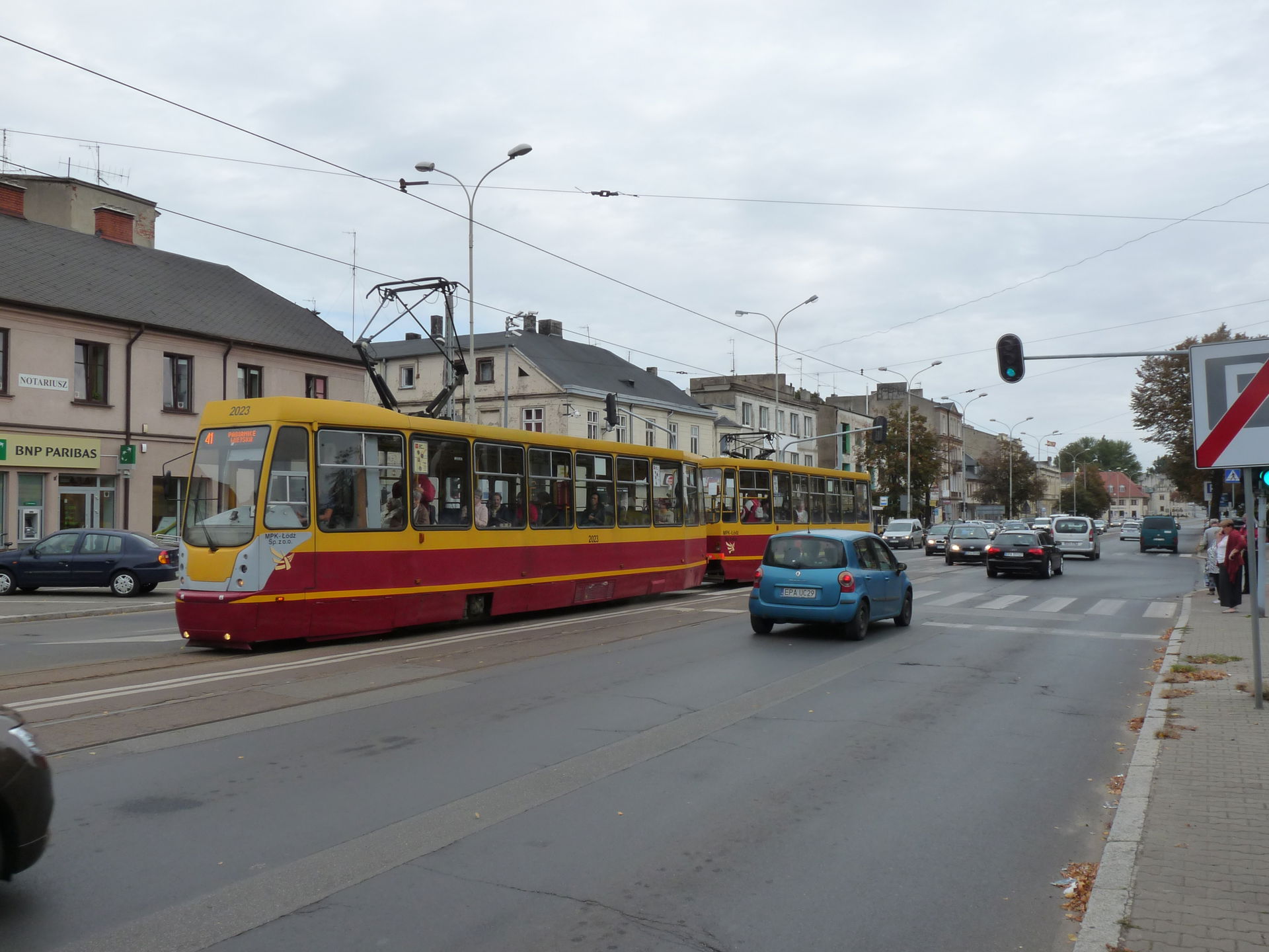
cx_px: 634
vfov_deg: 46.8
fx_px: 1100
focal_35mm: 30
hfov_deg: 60.0
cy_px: 476
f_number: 5.6
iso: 160
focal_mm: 5.4
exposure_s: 1/400
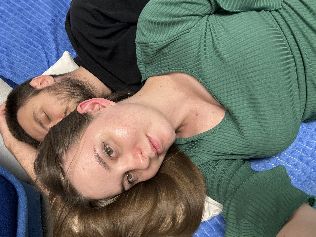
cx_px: 158
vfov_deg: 58.9
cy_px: 118
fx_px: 210
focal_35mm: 23
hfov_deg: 73.9
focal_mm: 2.69
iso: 100
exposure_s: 1/50
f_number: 1.9
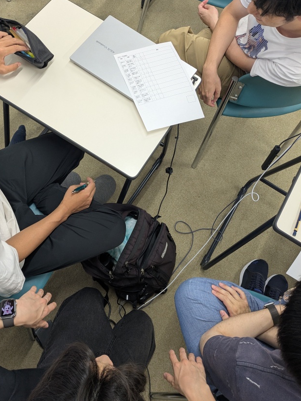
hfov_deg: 45.4
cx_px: 135
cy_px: 183
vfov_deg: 58.3
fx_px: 359
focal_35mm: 31
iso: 139
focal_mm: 5.43
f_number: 1.89
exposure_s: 1/120
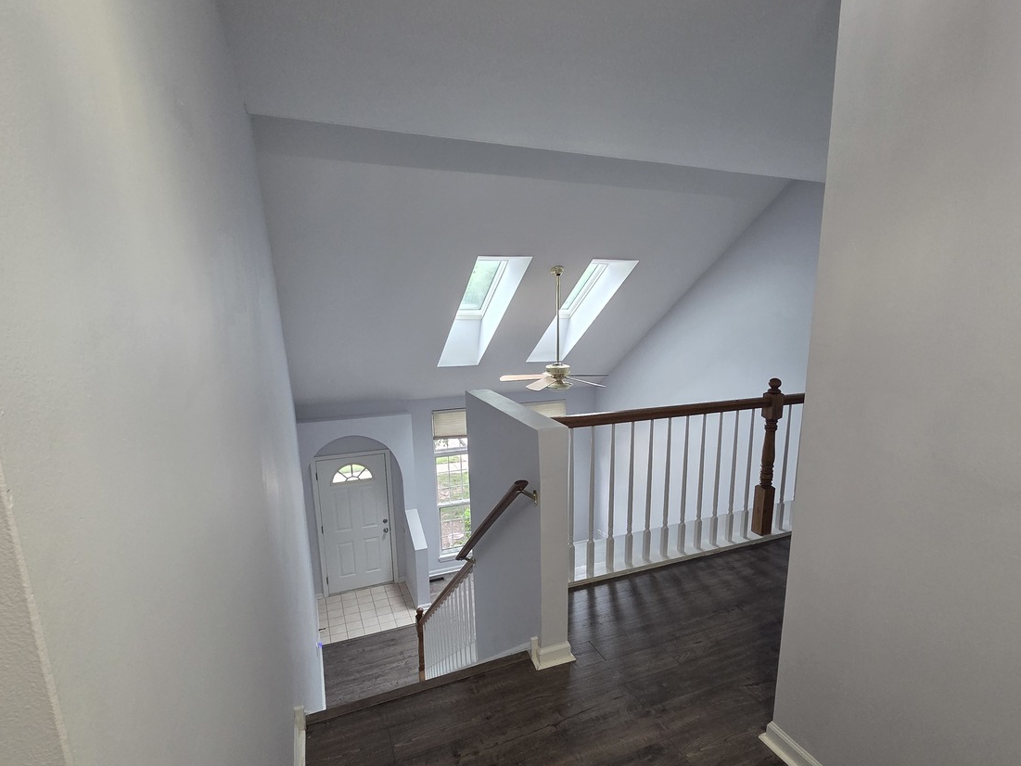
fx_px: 501
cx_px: 559
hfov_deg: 90.8
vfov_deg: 74.5
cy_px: 422
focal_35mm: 17
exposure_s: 1/60
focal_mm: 2.2
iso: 500
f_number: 2.2
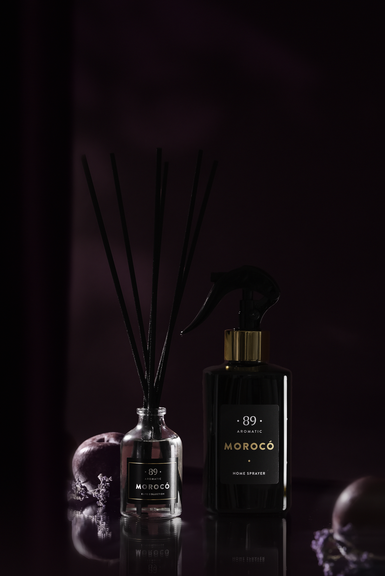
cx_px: 192
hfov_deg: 15.2
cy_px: 288
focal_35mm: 90
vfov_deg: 22.6
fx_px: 1442
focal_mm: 90
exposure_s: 1/25
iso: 200
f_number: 8
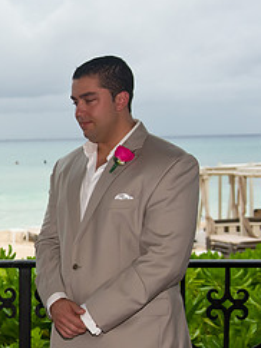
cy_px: 223
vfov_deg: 24.9
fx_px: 785
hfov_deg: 17.4
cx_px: -106
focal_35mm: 78
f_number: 4
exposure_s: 1/2500
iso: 1600
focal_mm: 34
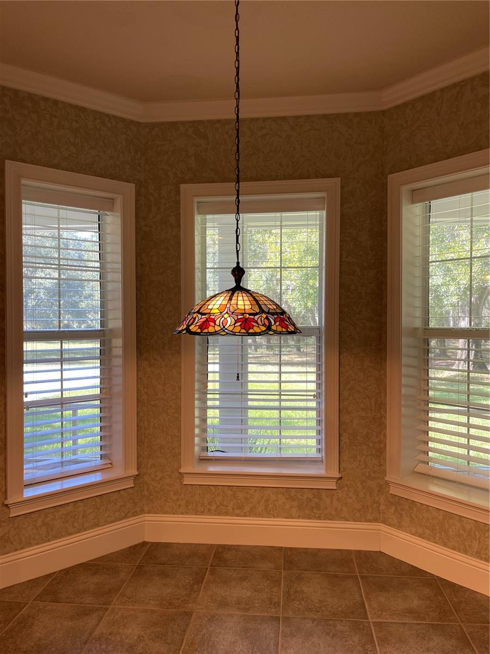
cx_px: 245
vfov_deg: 67.3
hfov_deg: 53.1
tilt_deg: -0.1
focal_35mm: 26
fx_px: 491
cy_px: 327
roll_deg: -0.6
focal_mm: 5.1
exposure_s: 1/60
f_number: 1.6
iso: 80
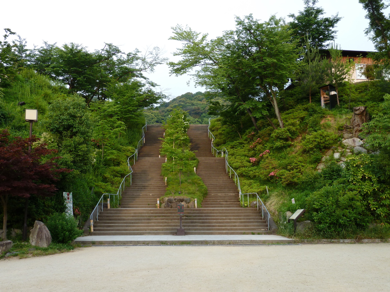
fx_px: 417
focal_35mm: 37
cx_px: 195
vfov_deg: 38.7
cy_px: 146
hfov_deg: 50.1
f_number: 3.6
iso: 80
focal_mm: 6.1
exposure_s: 1/80
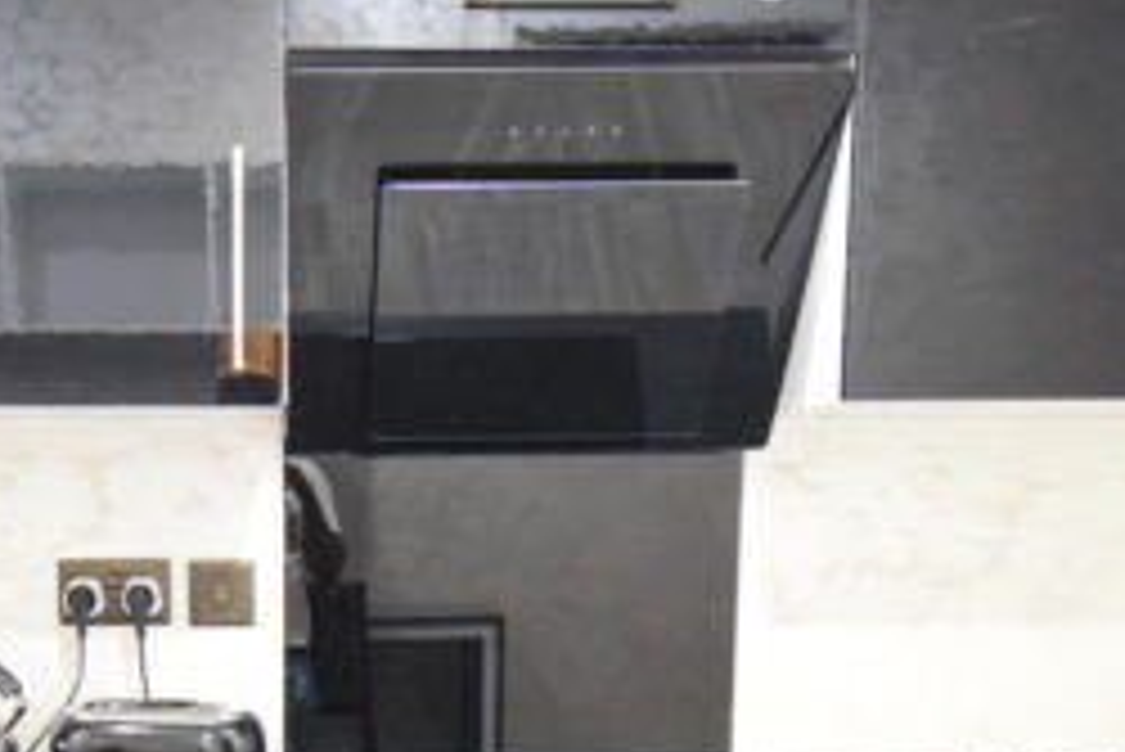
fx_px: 1438
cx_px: 306
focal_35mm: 46
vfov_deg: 28.0
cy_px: 702
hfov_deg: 41.7
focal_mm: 10
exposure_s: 1/15
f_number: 4.5
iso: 2200
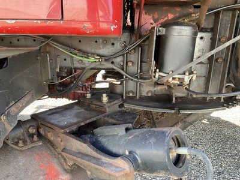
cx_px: 120
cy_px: 90
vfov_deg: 48.2
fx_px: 201
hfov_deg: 61.7
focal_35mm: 29
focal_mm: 3
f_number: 1.8
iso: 50
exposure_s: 1/122
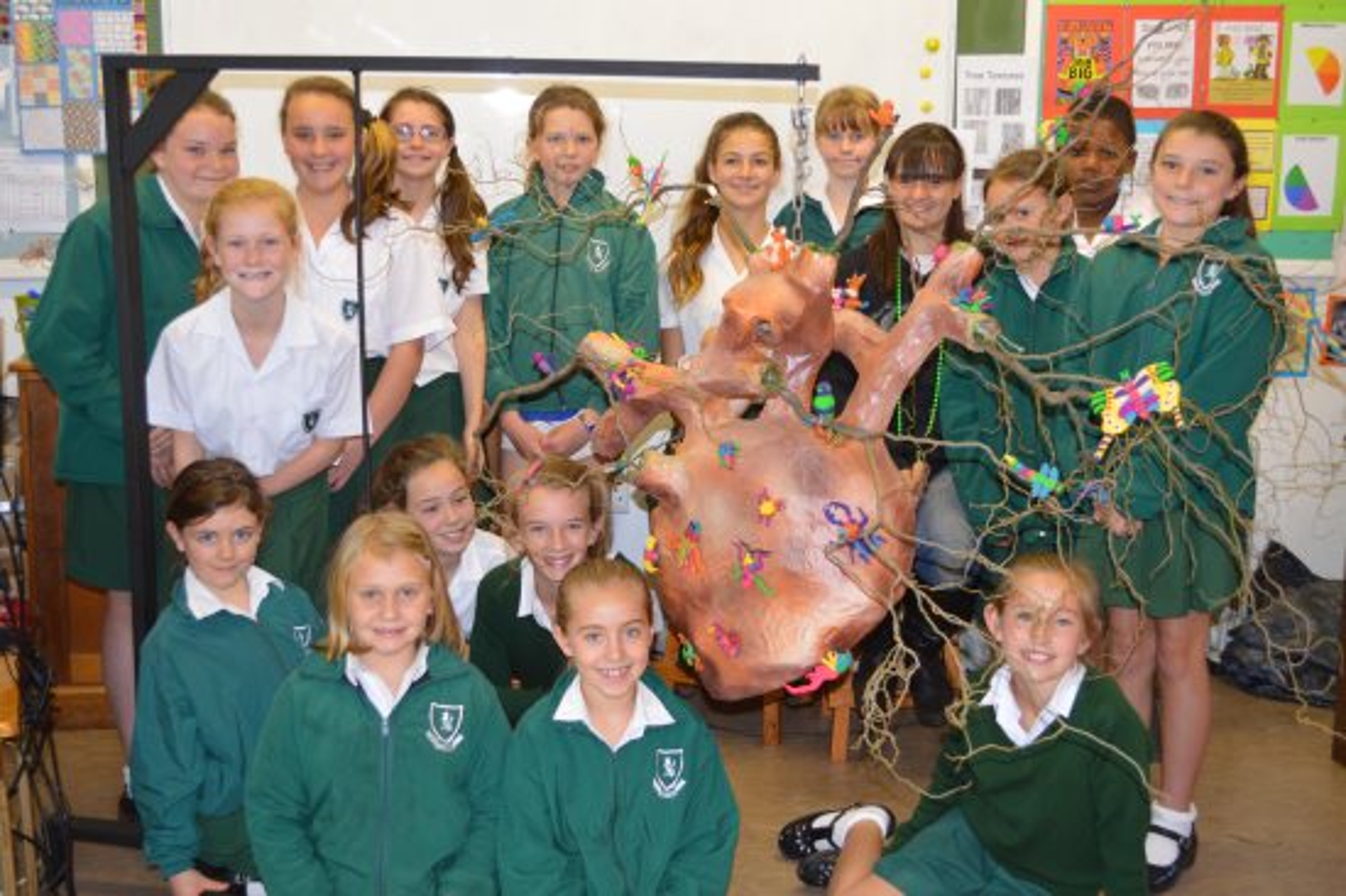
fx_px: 1625
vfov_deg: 30.8
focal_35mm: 44
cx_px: 673
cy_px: 448
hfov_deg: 45.0
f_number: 4.5
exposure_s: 1/60
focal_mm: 29
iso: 720
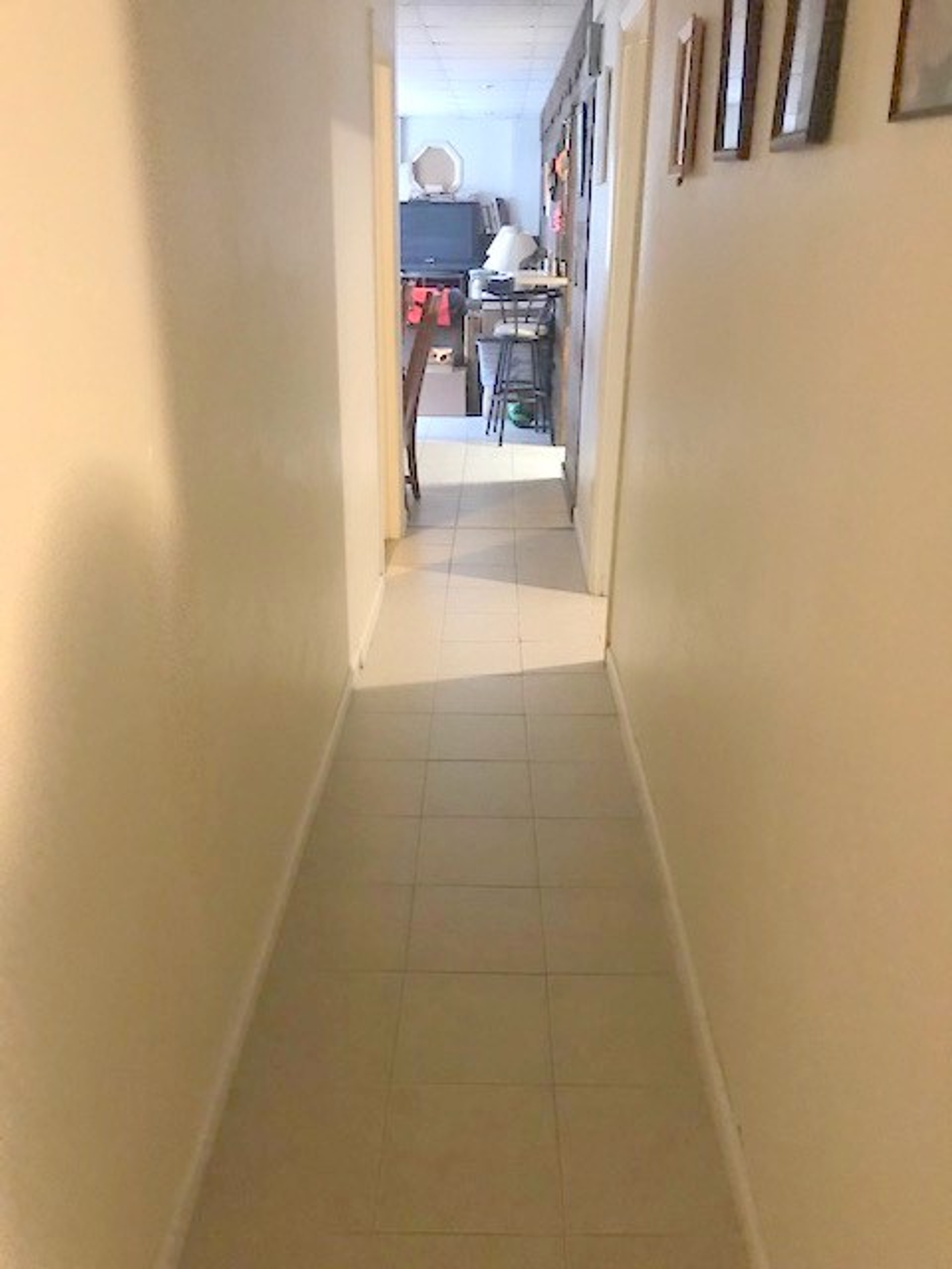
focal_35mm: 28
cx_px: 476
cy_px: 634
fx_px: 1027
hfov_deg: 49.7
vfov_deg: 63.4
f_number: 1.8
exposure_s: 1/4
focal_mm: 3.99
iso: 100
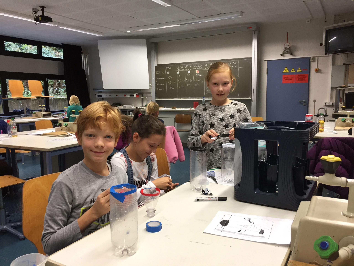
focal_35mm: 29
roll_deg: +1.3
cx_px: 177
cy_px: 133
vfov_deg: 48.2
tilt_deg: -6.0
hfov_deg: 61.7
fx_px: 297
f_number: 2.2
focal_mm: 4.15
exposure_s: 1/33
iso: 50
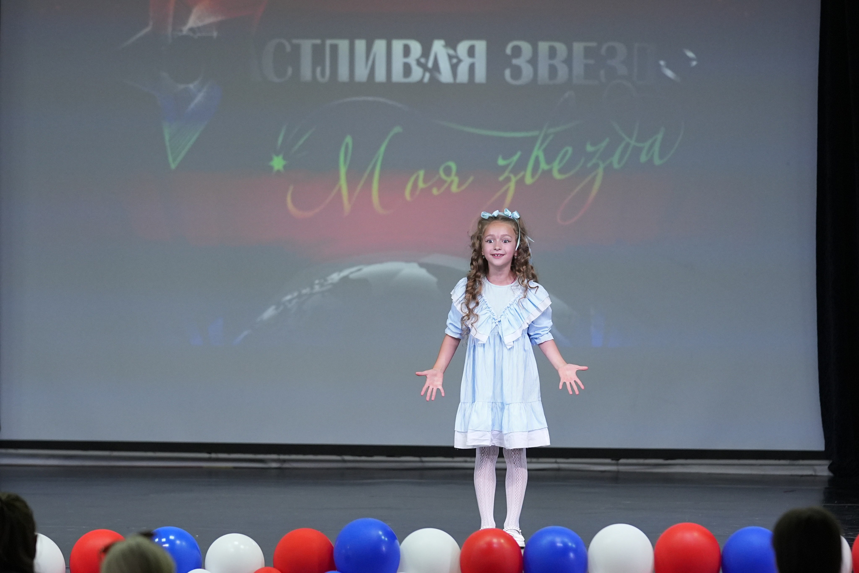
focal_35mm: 183
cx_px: 430
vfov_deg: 7.5
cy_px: 286
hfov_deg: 11.2
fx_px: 4367
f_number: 2.8
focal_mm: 122
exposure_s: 1/400
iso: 2000
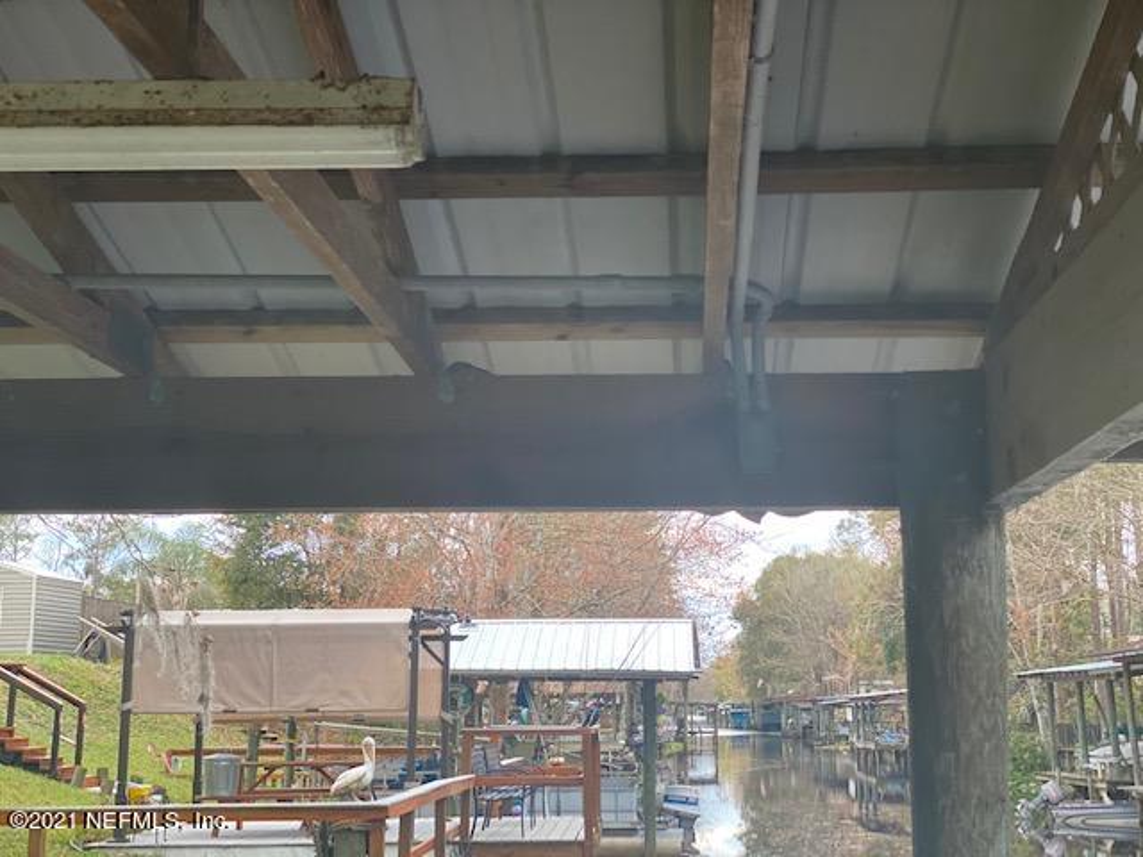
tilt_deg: +9.1
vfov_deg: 28.0
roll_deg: -0.4
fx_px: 1717
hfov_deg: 36.8
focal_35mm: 52
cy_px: 428
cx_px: 572
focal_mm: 6
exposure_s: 1/122
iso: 200
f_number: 2
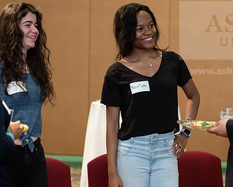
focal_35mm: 114
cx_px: 158
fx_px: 786
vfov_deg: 13.5
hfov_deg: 16.8
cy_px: 86
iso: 2000
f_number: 3.2
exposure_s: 1/200
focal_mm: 70
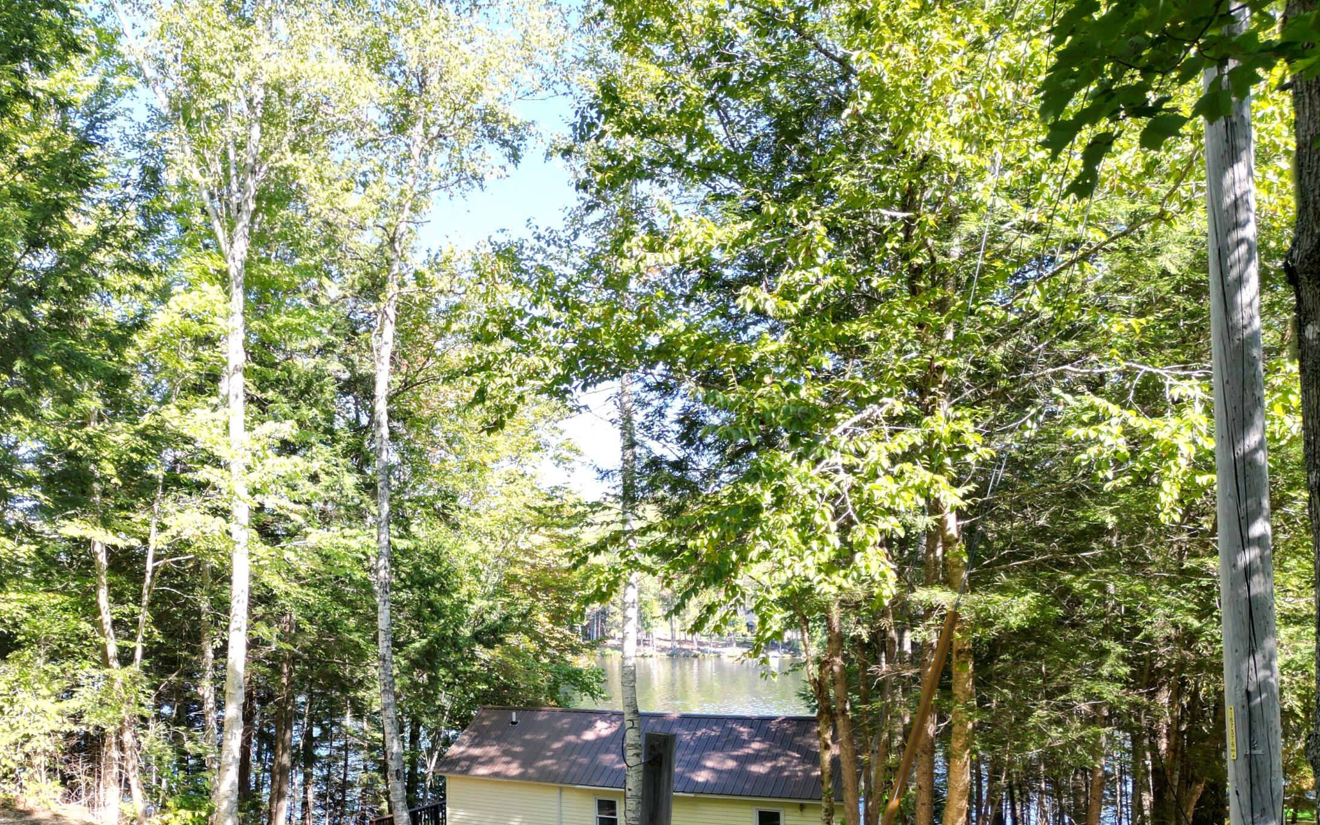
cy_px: 601
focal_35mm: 35
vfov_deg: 35.6
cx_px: 443
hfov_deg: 54.2
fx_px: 1259
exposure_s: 1/400
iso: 100
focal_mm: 6.72
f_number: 1.7
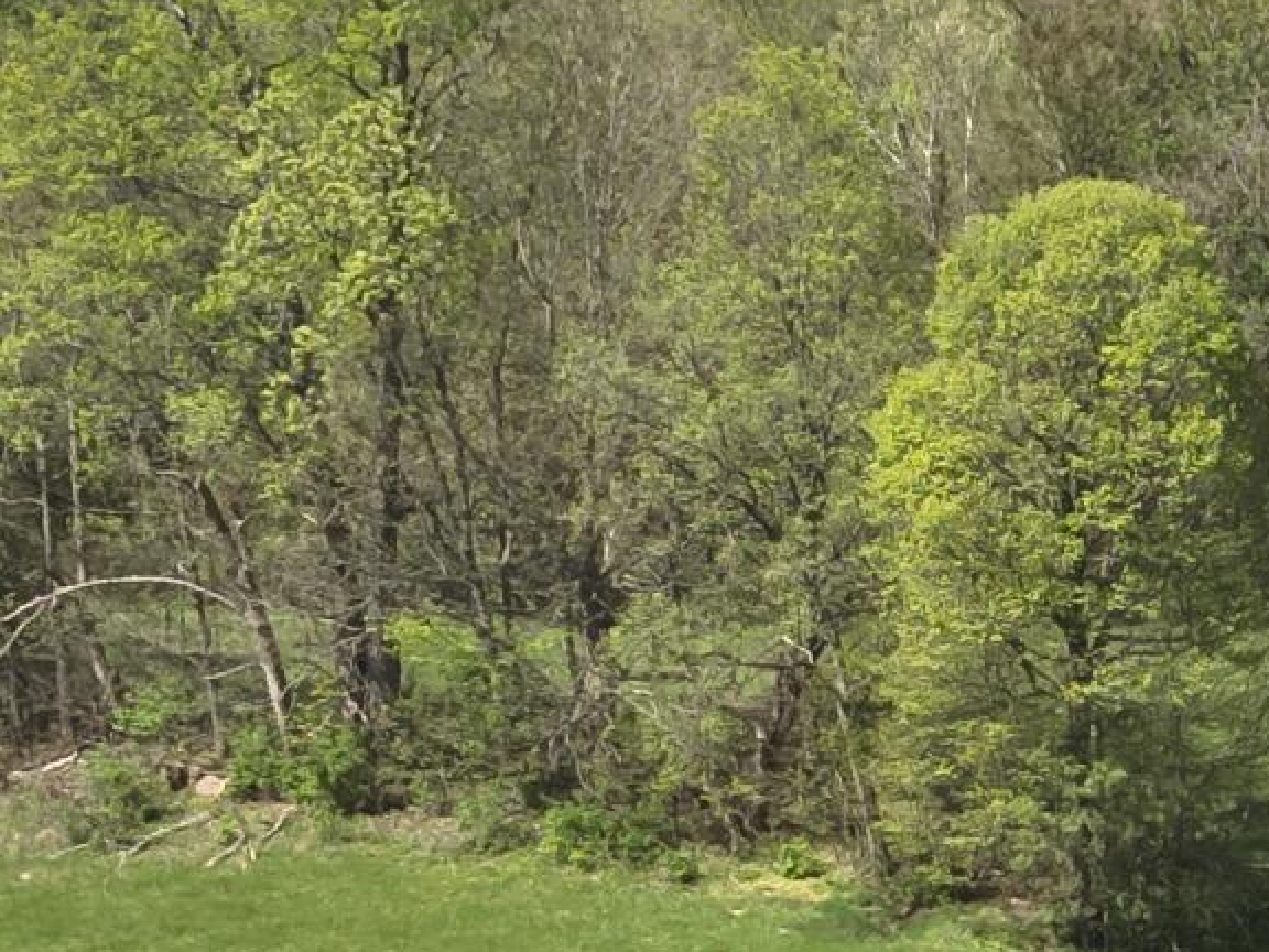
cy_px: 1115
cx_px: 1646
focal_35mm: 125
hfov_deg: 15.1
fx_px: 4582
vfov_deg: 11.6
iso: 100
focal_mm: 4.4
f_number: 2.8
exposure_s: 1/1000
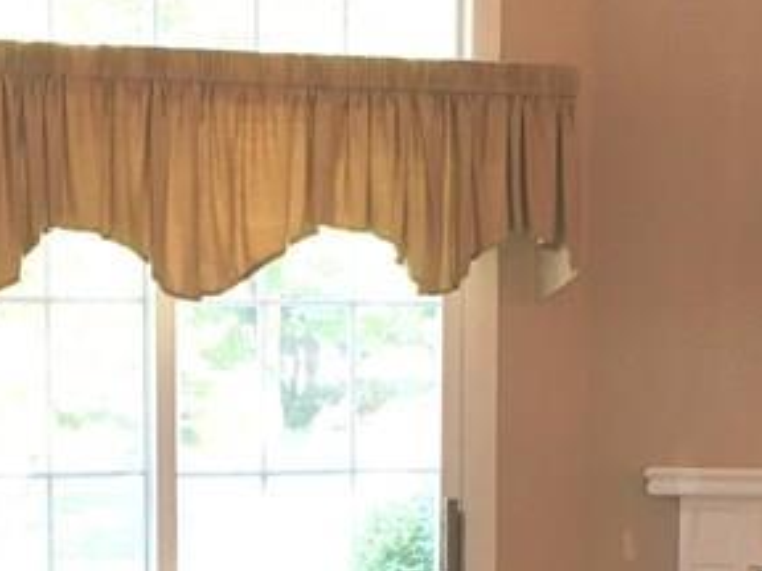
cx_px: 238
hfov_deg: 19.0
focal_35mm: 103
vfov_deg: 14.1
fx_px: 2267
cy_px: 624
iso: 32
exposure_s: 1/30
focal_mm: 4.15
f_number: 2.2
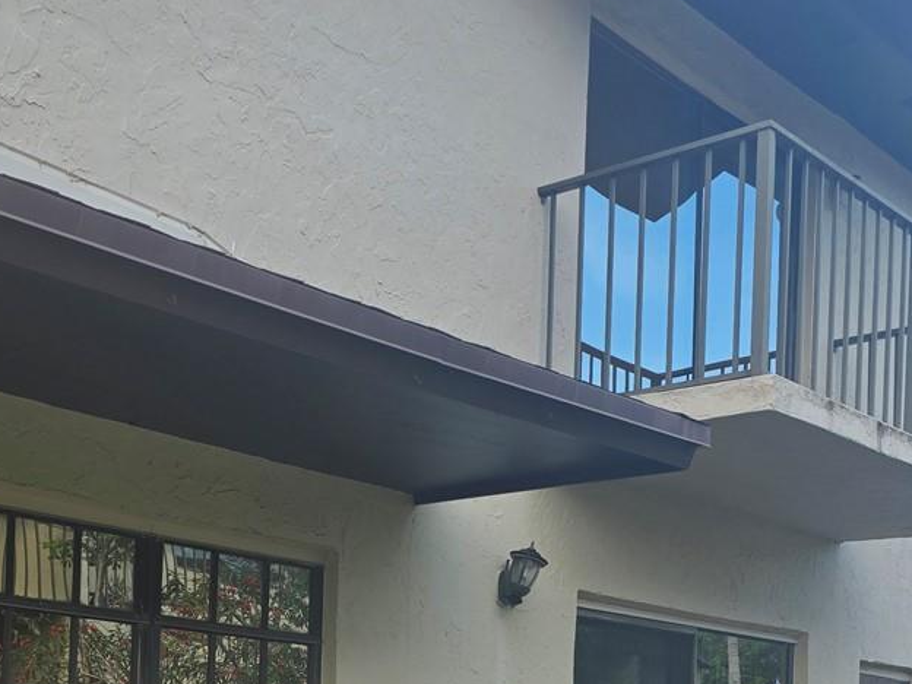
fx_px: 1554
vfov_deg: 23.3
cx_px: 237
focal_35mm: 59
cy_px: 760
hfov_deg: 32.1
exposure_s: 1/359
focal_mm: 6.3
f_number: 1.7
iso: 40
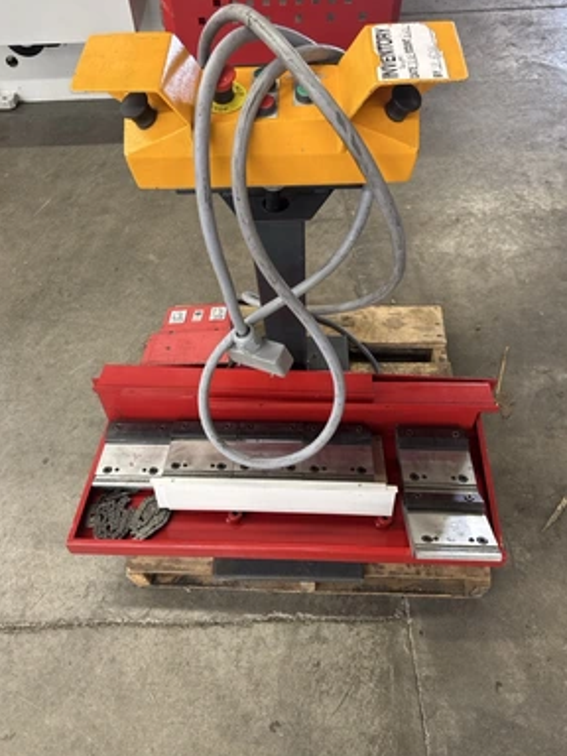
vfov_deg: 69.4
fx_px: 546
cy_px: 374
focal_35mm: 25
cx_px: 274
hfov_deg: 54.9
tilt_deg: -53.9
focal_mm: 6.76
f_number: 1.78
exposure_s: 1/60
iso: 200
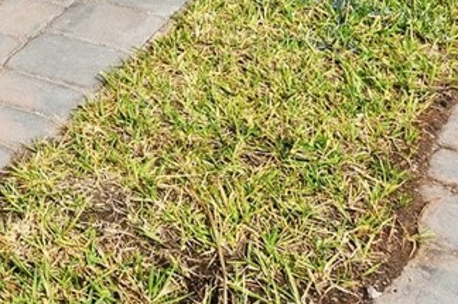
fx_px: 1334
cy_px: -483
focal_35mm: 105
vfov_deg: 10.6
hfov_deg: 17.0
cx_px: -292
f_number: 8
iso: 200
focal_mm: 20
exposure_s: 1/400
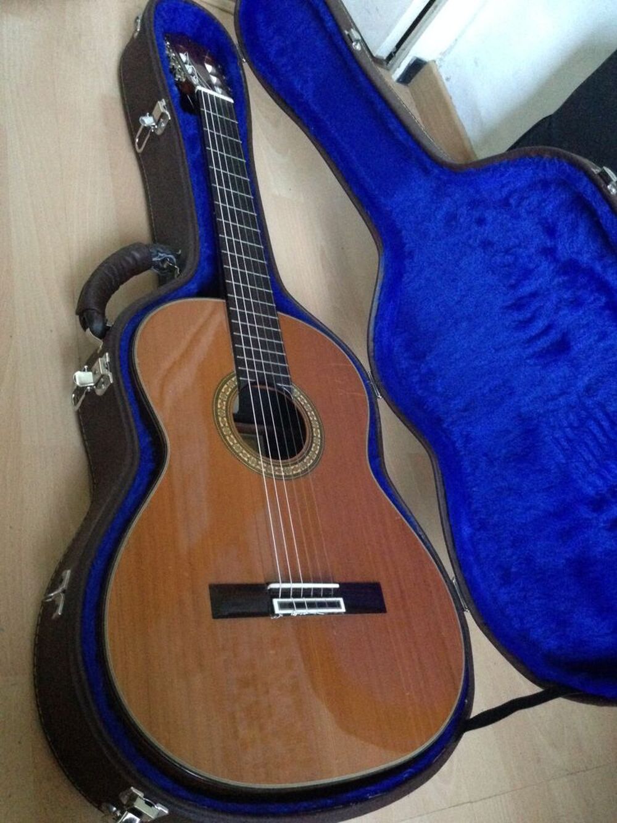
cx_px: 308
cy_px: 412
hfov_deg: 43.0
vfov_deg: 55.3
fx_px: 784
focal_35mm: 33
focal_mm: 4.12
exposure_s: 1/15
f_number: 2.4
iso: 800
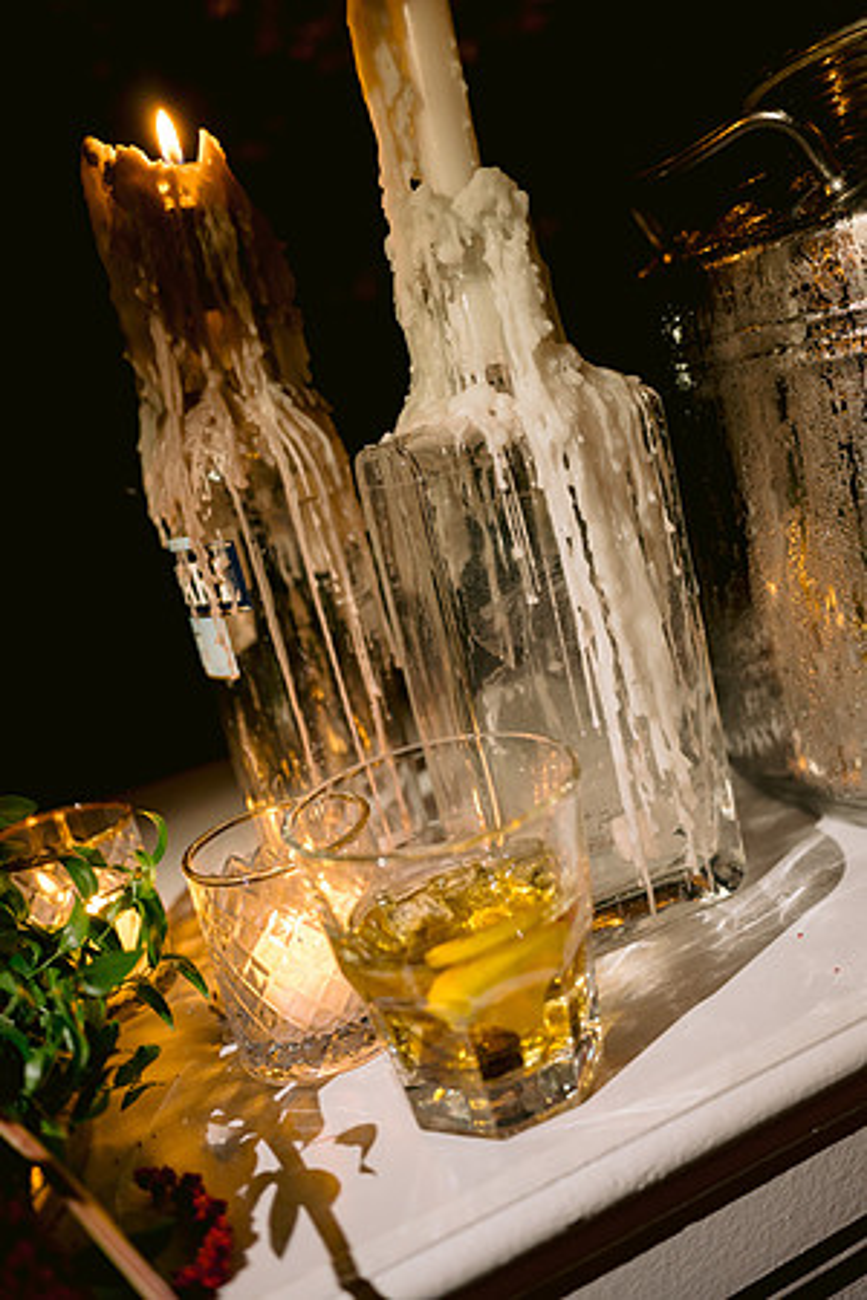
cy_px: 650
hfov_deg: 46.4
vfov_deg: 65.5
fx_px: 1011
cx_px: 434
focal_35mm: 28
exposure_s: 1/80
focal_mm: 28
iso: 800
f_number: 2.8
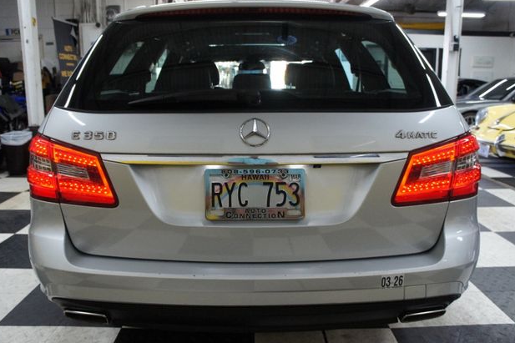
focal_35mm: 28
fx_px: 400
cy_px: 174
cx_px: 255
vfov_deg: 46.4
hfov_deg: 65.5
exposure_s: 1/160
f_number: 3.5
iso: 1600
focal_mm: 18
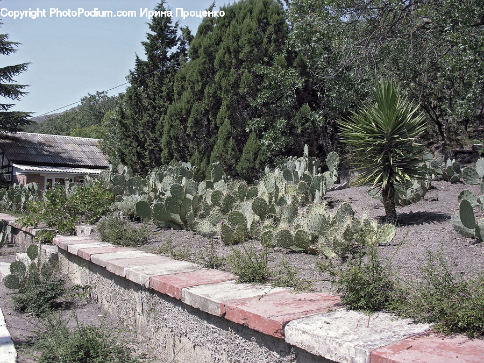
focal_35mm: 35
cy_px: 182
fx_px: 489
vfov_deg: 40.7
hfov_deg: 52.6
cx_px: 242
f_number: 2.8
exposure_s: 1/620
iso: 50
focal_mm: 8.9
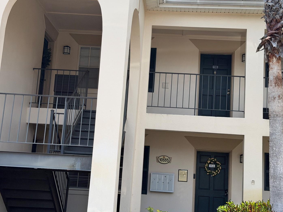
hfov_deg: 34.9
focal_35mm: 55
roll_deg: -3.8
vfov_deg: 26.5
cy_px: 96
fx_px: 450
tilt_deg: +9.9
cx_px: 159
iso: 80
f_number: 1.78
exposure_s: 1/2762
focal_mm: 6.76
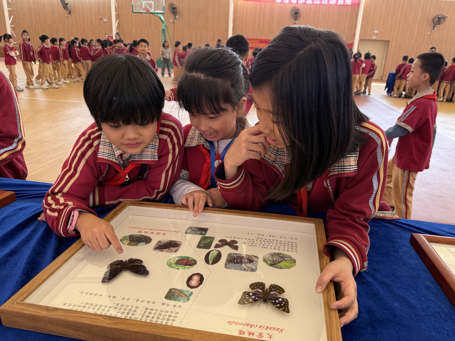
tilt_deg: -19.2
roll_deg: -3.6
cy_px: 174
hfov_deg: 69.4
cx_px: 235
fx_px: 329
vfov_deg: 54.9
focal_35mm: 25
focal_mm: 6.76
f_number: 1.78
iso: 50
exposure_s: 1/124
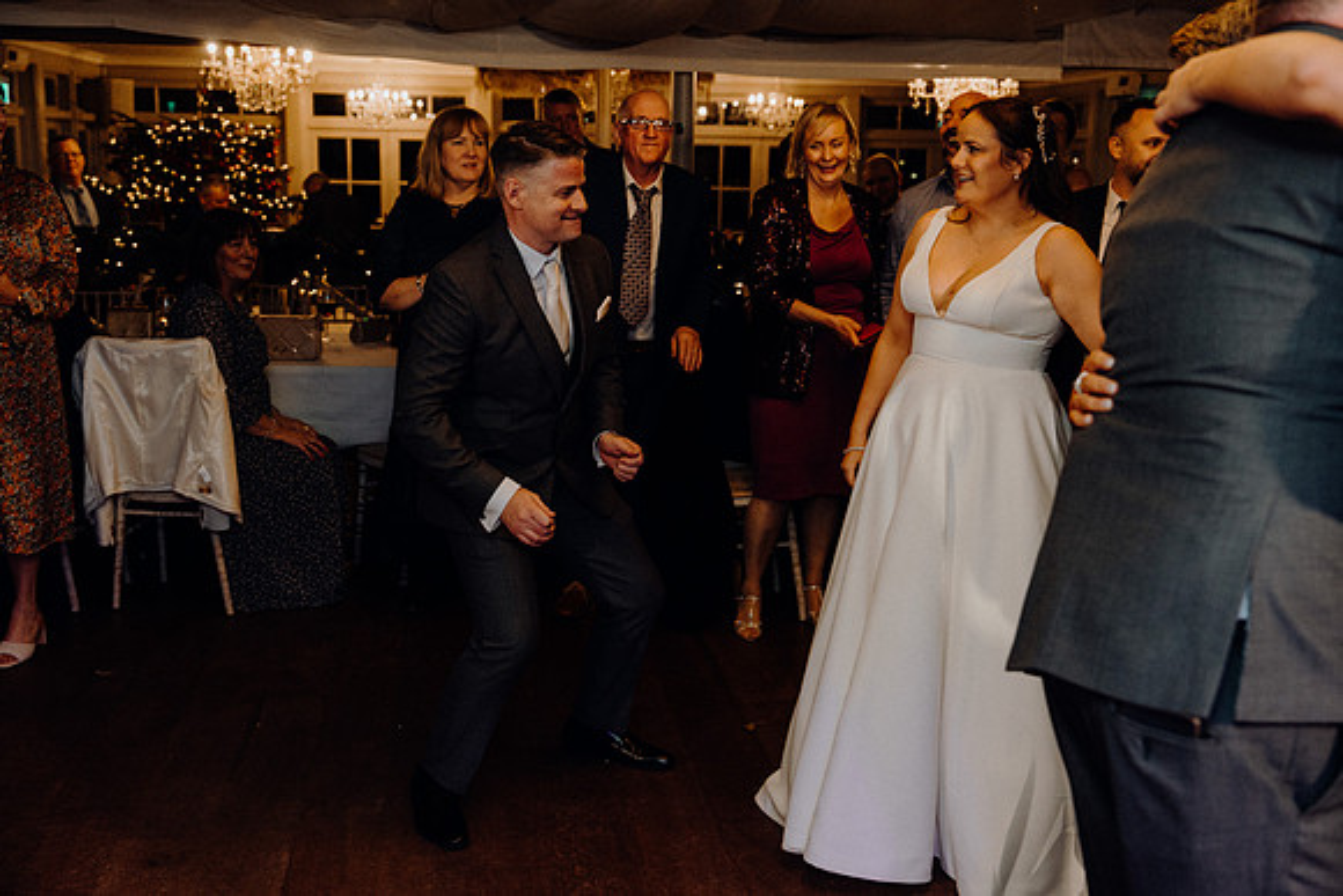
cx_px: 672
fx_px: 1493
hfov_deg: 48.4
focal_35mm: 40
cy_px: 448
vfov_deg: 33.4
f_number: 3.5
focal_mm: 40
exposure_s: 1/160
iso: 2500
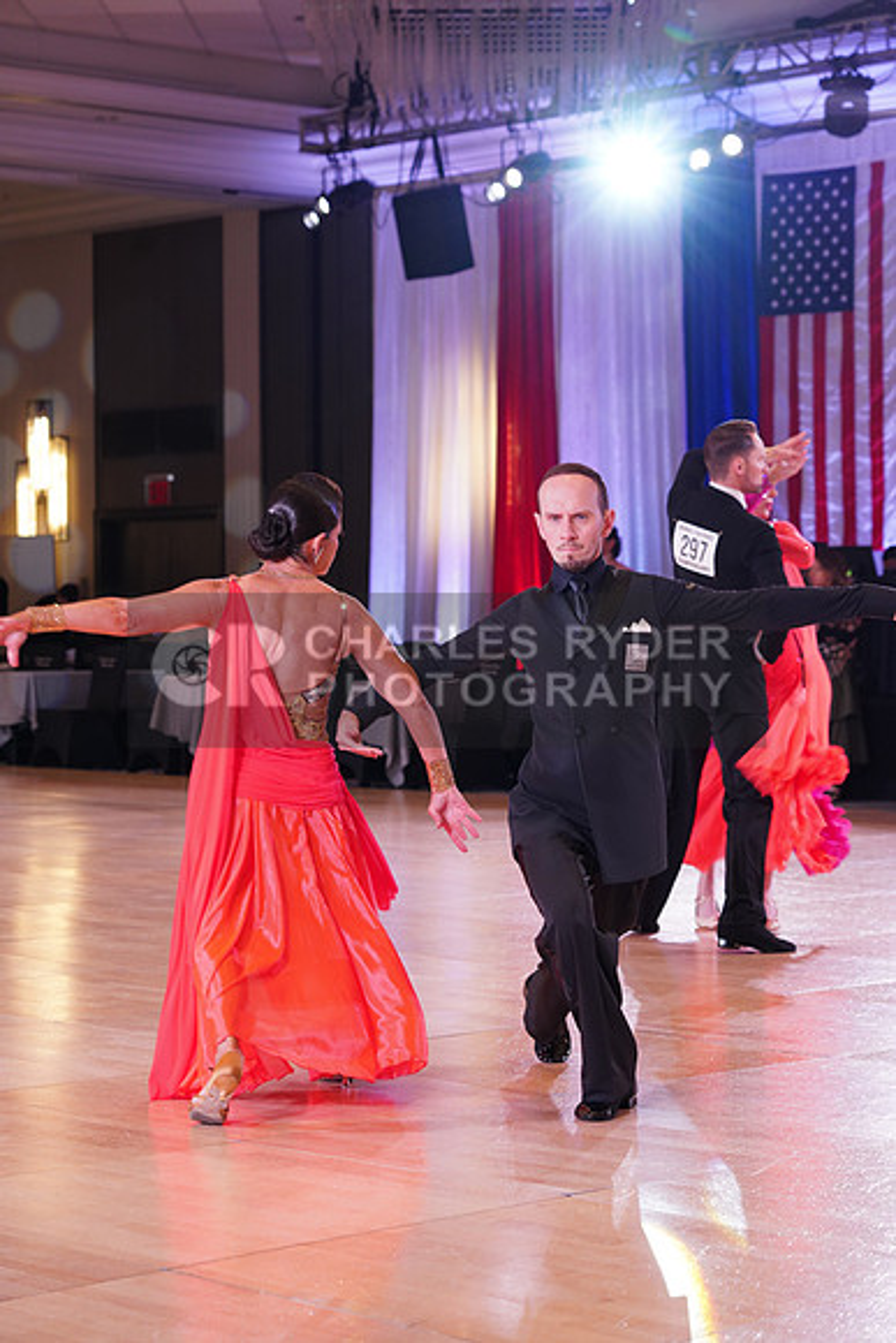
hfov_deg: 16.7
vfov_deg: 24.8
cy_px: 672
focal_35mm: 82
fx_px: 3059
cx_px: 448
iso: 1250
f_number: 5
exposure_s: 1/125
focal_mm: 82
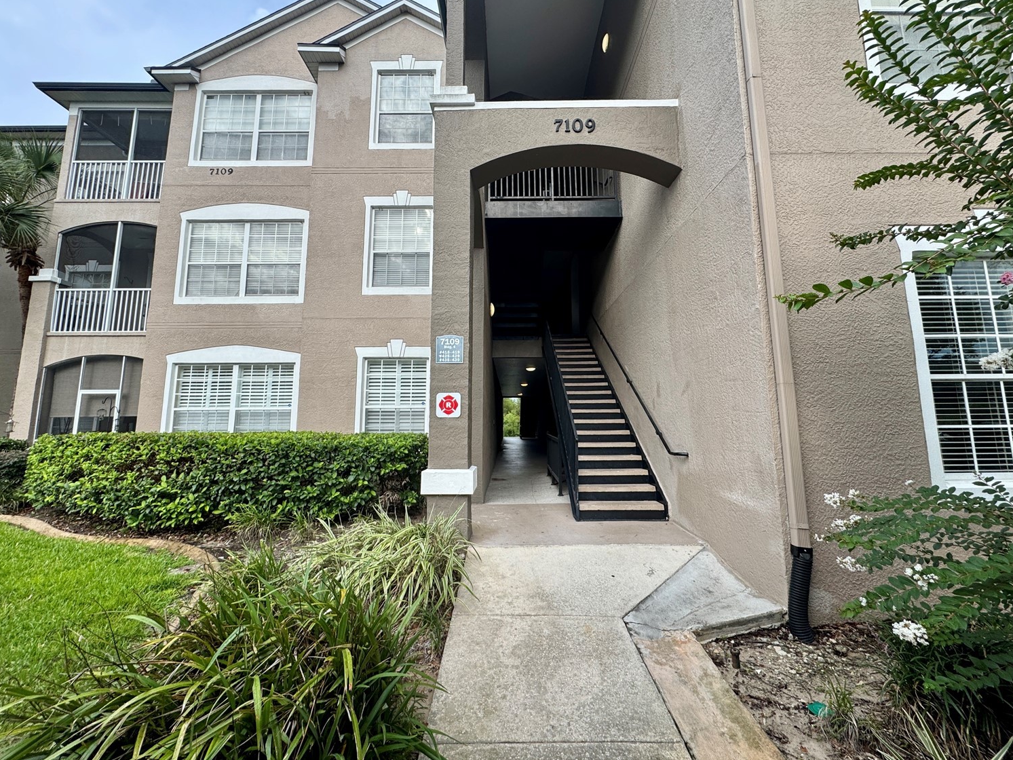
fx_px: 439
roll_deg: +0.3
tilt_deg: +7.5
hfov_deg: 98.2
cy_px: 361
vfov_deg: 81.7
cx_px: 509
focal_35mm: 15
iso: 40
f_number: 2.2
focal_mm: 2.22
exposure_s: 1/664
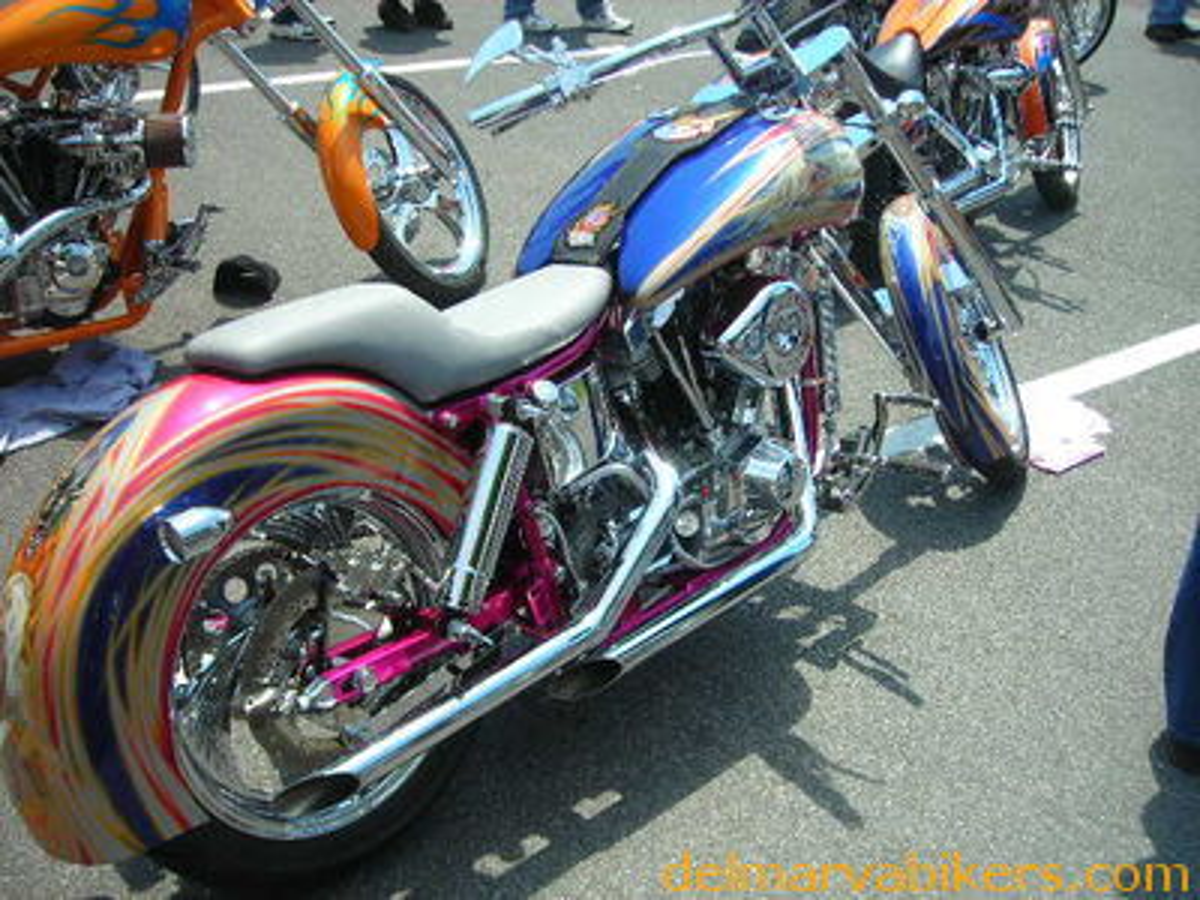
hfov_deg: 49.0
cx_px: 600
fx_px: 1317
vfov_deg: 37.7
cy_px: 450
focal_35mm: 38
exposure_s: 1/446
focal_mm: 6.3
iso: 50
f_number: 3.2
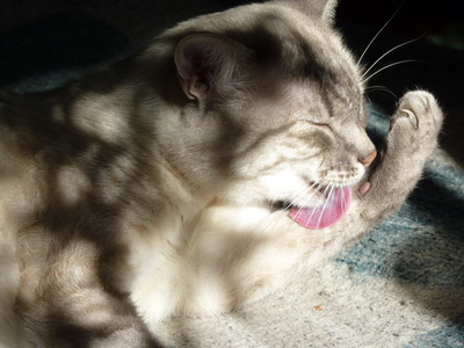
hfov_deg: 16.8
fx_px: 1568
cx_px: 232
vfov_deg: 12.7
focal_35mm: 117
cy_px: 174
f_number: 4.5
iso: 100
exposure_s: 1/320
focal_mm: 20.8
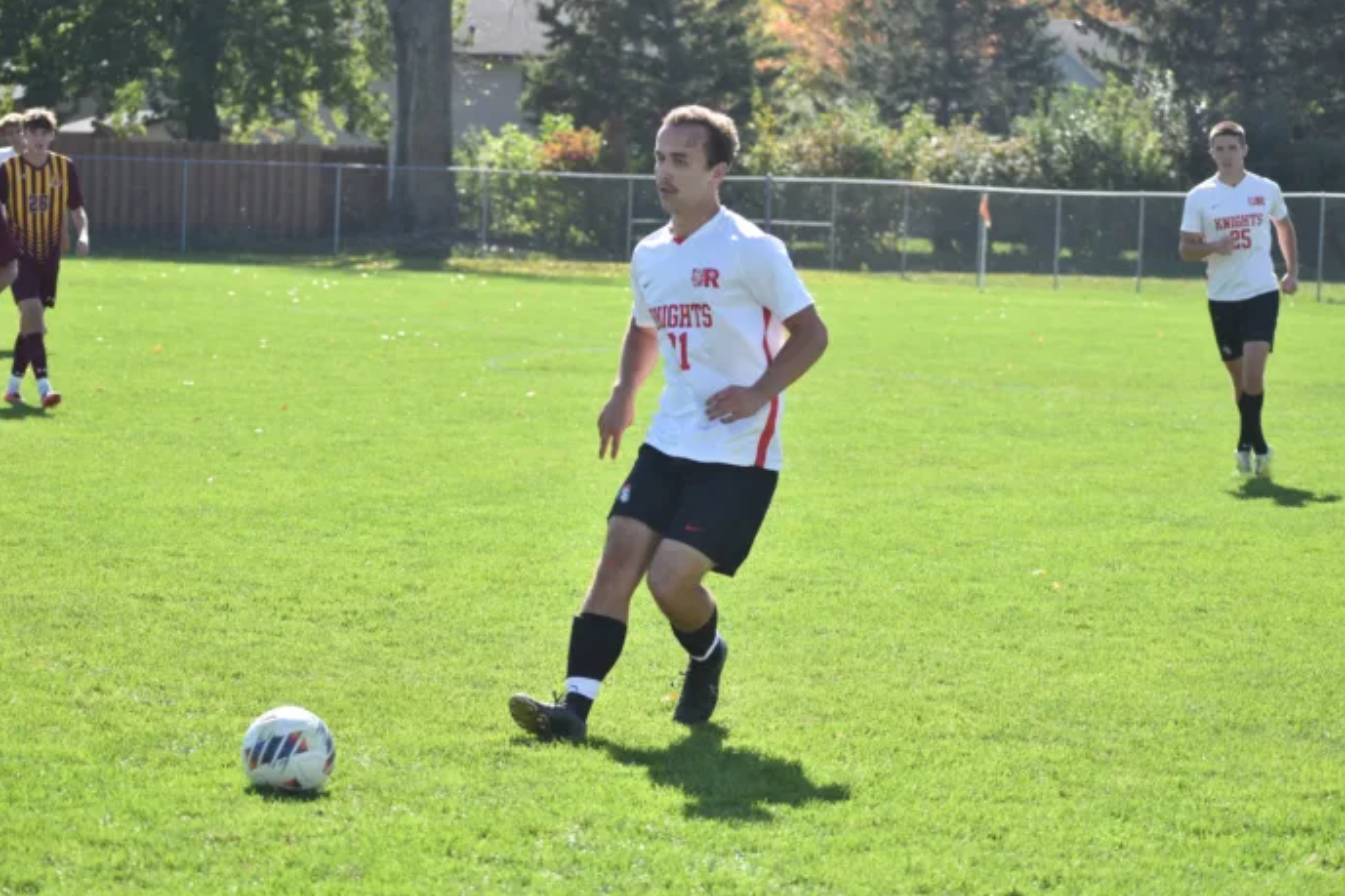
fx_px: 5490
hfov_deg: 14.0
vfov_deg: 9.3
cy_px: 429
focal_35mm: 147
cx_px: 644
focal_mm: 90
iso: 400
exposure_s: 1/1250
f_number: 5
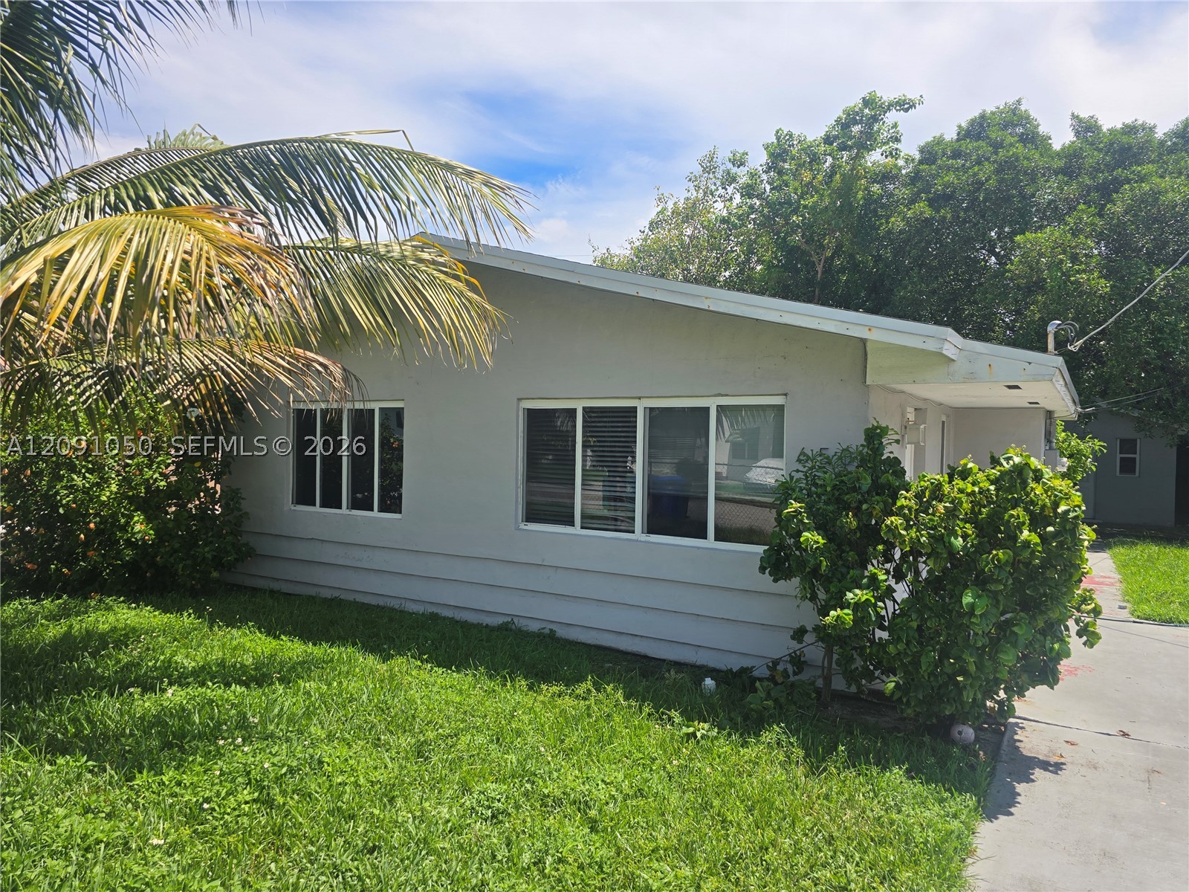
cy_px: 446
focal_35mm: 23
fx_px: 790
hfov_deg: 73.9
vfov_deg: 58.9
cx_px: 594
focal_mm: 6.3
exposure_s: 1/820
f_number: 1.7
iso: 12
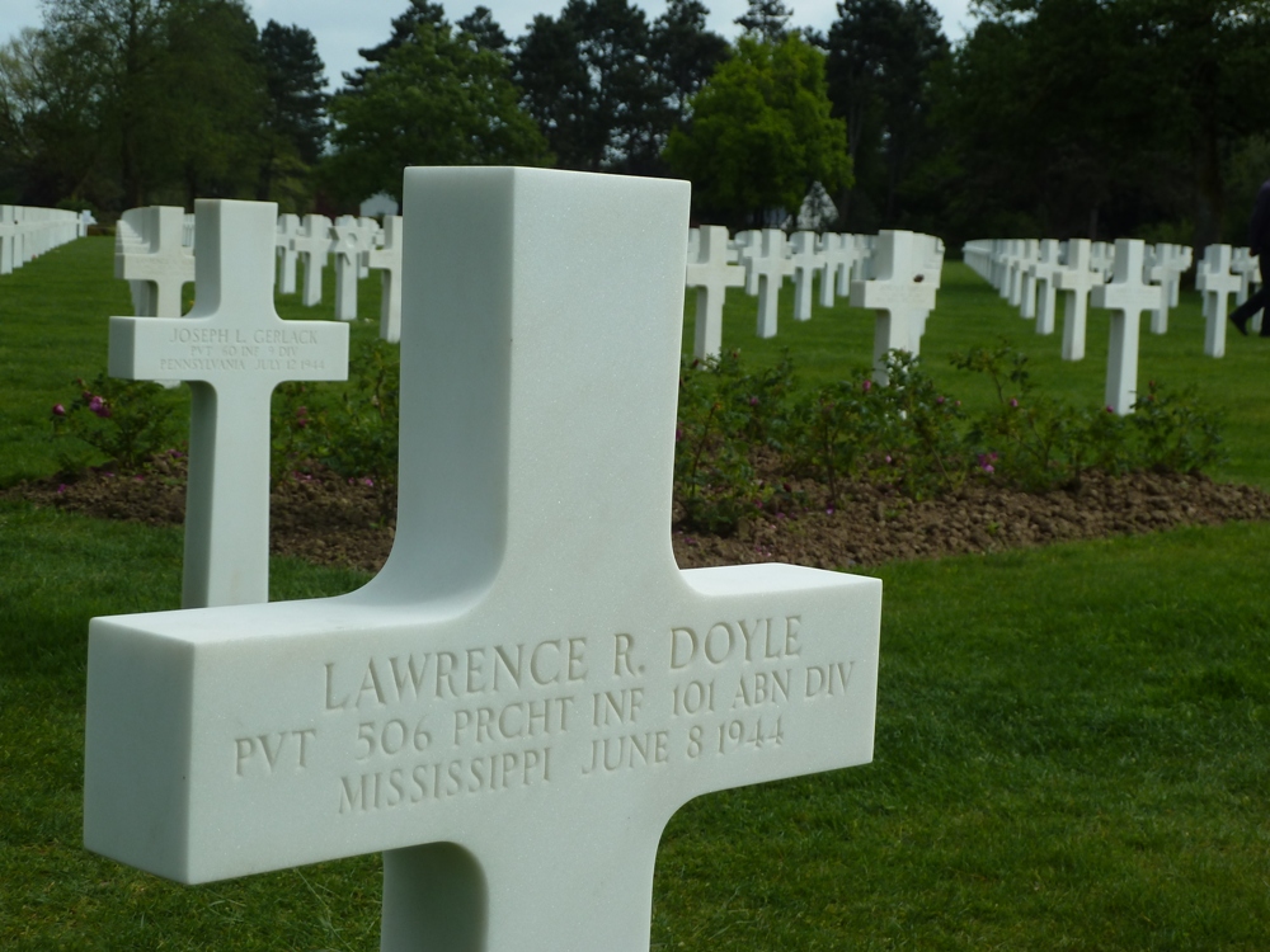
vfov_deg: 24.8
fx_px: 2165
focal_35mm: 59
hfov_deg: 32.7
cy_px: 476
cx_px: 635
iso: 80
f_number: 3.9
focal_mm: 9.7
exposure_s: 1/400
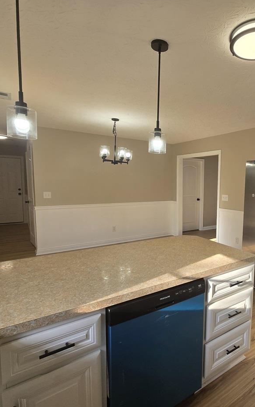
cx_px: 196
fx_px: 211
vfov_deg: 88.0
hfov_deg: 58.4
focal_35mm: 19
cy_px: 204
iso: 50
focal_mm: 2.2
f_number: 2.2
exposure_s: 1/193
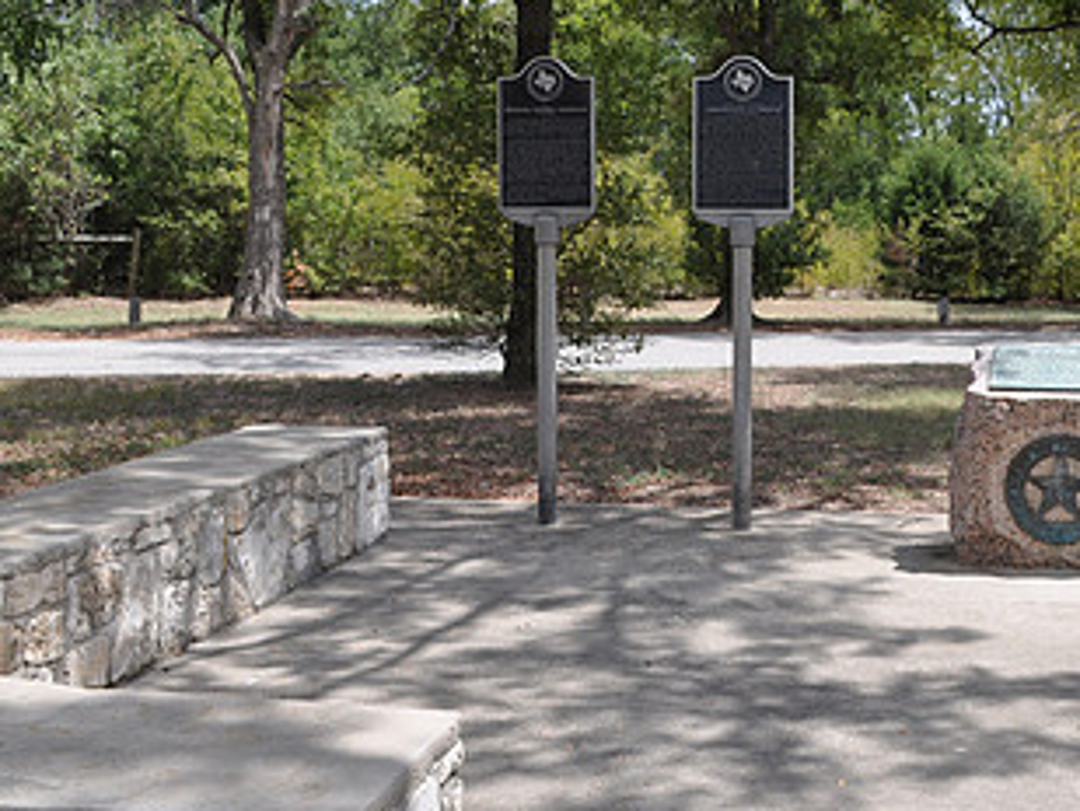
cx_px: 846
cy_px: 267
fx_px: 1685
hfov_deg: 34.6
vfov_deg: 26.9
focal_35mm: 54
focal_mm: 20
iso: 200
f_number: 10
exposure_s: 1/125
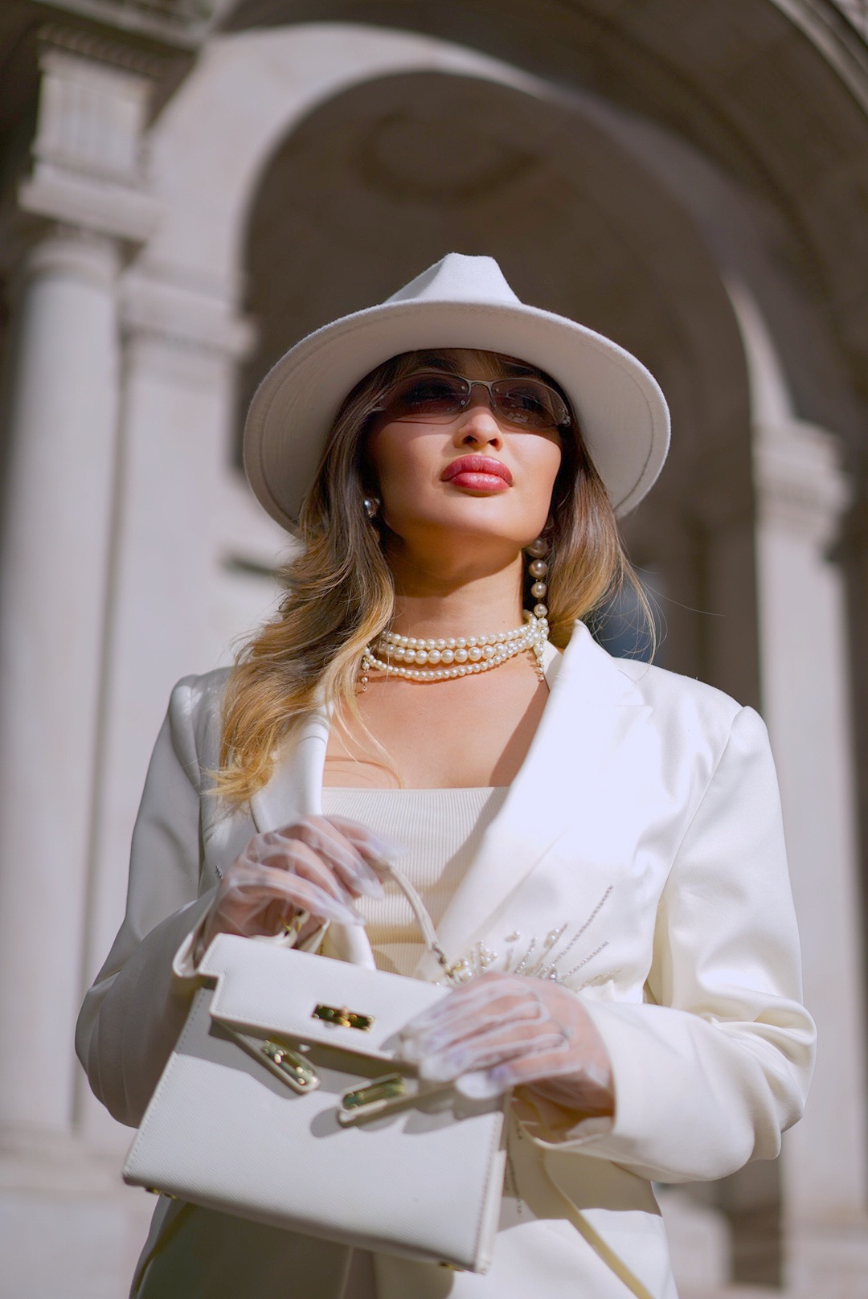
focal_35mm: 55
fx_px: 1986
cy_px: 650
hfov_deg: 24.7
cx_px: 434
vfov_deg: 36.2
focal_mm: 55
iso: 50
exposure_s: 1/3200
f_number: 2
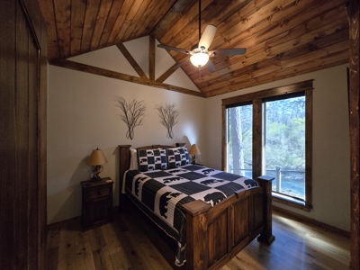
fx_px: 135
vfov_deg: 89.9
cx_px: 180
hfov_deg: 106.2
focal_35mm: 13
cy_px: 135
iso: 1250
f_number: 2.2
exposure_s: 1/60
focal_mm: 2.2
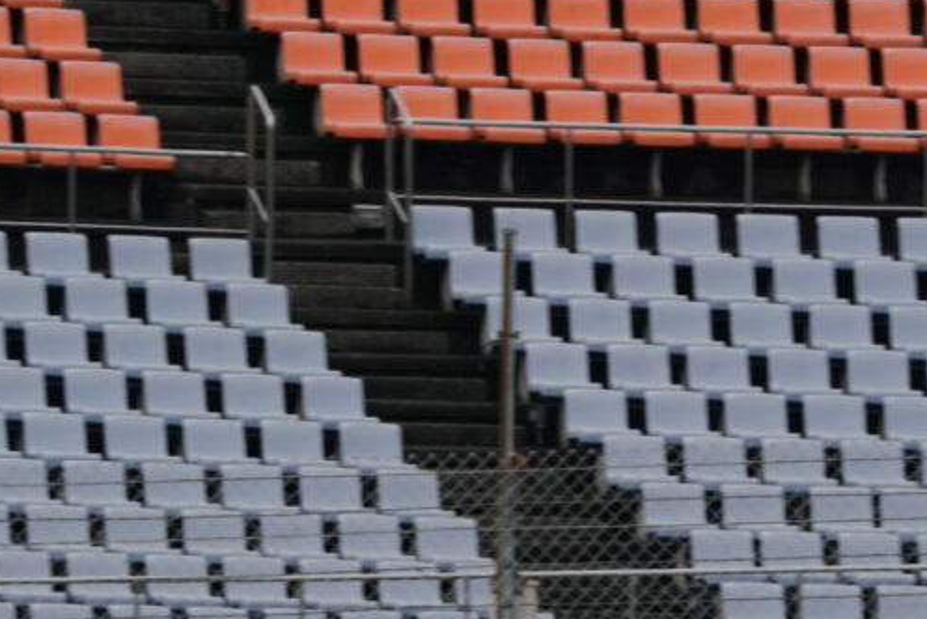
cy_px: 707
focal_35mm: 1413
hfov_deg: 1.5
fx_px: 36404
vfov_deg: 1.0
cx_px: 453
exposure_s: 1/800
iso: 1600
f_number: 18
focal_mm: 600
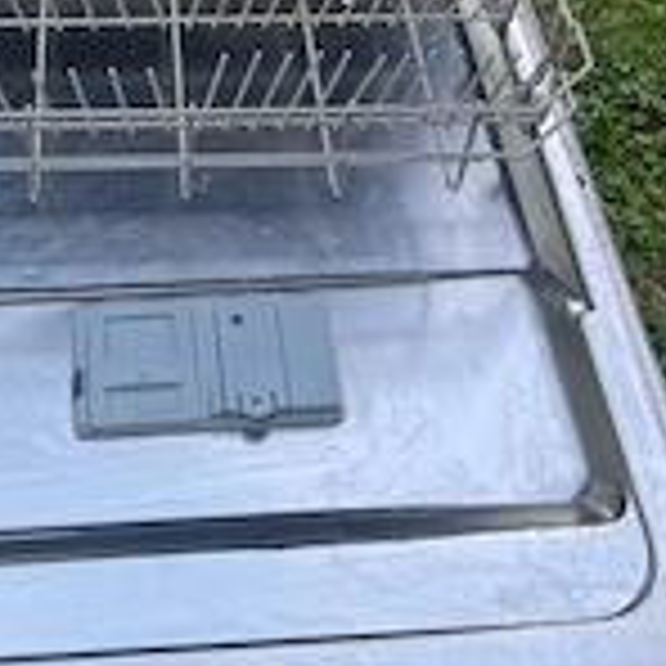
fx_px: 1350
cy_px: -122
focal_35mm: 62
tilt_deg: -45.4
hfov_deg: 27.3
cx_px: 166
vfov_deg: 25.1
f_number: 1.6
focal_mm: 5.1
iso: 40
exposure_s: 1/273
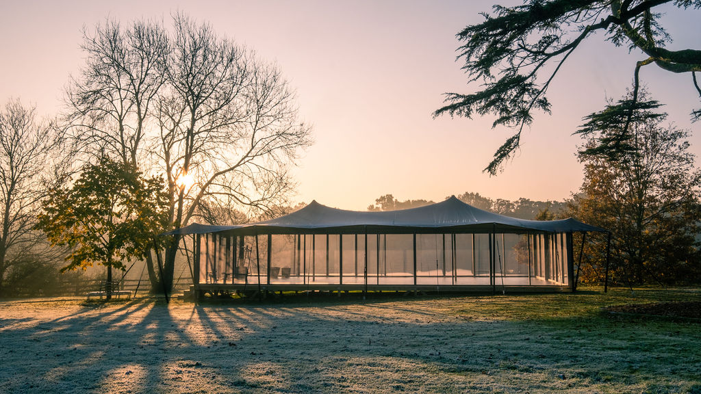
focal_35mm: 30
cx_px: 350
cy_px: 177
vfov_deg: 38.5
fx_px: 565
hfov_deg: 63.7
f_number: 16
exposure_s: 1/120
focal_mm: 19.1
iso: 200
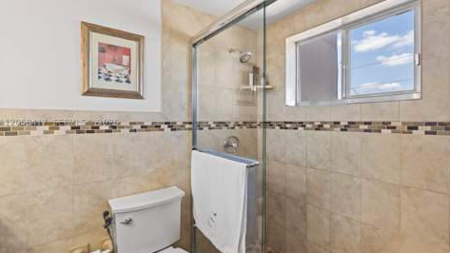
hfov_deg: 95.9
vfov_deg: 63.9
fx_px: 203
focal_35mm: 17
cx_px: 225
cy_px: 121
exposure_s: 1/15
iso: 400
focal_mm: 16
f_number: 4.5
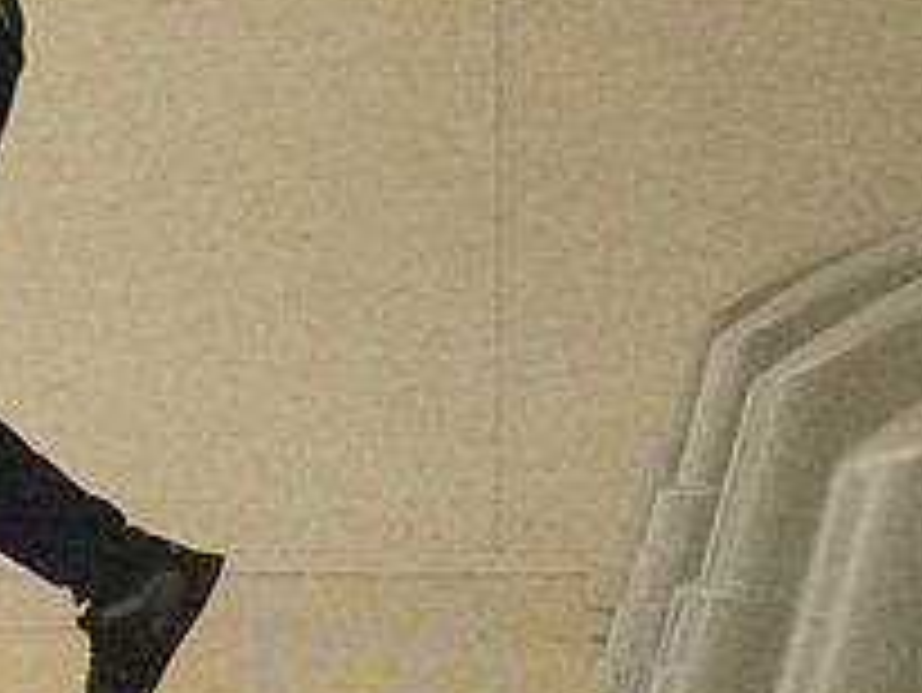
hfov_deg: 5.6
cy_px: 112
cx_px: -256
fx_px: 9354
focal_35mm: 351
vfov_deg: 4.2
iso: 10000
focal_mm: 86
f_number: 4.5
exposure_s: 1/1250
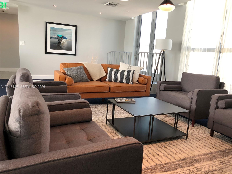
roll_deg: -3.7
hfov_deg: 63.4
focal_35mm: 28
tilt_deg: -11.0
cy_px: 87
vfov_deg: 49.7
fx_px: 188
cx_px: 116
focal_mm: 4
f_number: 1.8
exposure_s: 1/30
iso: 25
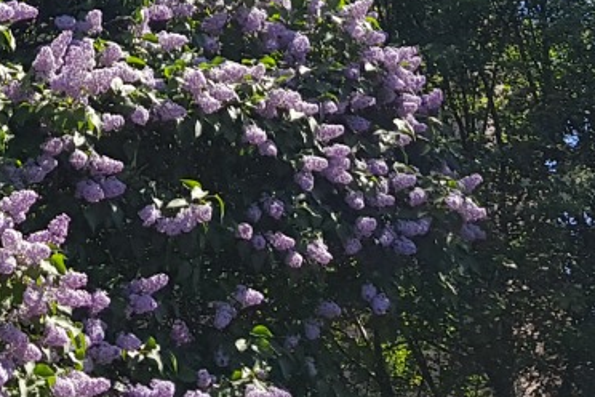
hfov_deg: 18.7
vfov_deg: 11.6
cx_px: 210
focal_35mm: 109
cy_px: -327
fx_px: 1801
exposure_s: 1/1688
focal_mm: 4.2
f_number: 1.7
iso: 40
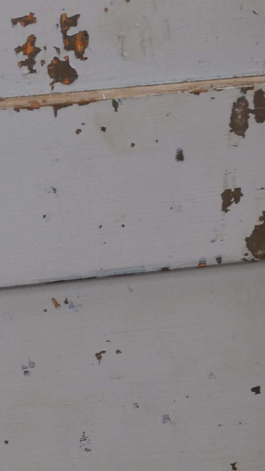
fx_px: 1536
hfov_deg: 9.7
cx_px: -93
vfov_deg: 17.4
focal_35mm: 123
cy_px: 180
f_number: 5.6
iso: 400
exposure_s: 1/125
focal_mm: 24
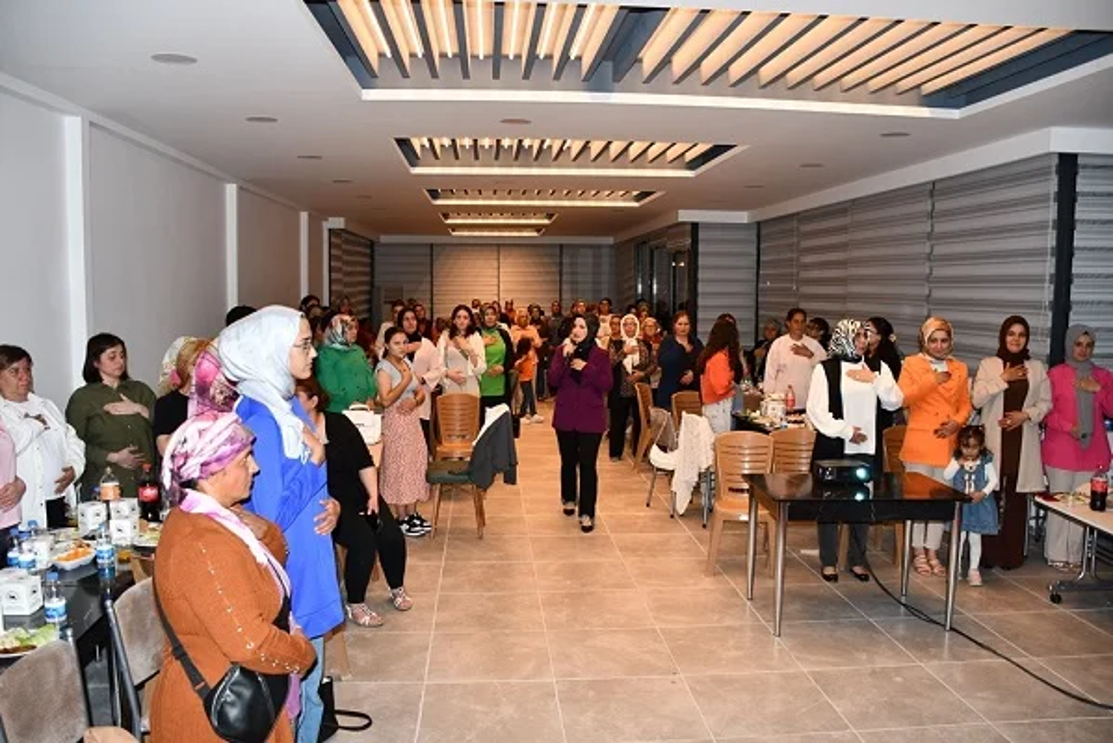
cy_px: 372
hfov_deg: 67.4
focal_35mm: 27
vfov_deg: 48.0
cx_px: 556
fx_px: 835
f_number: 3.5
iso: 800
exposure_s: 1/60
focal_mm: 18
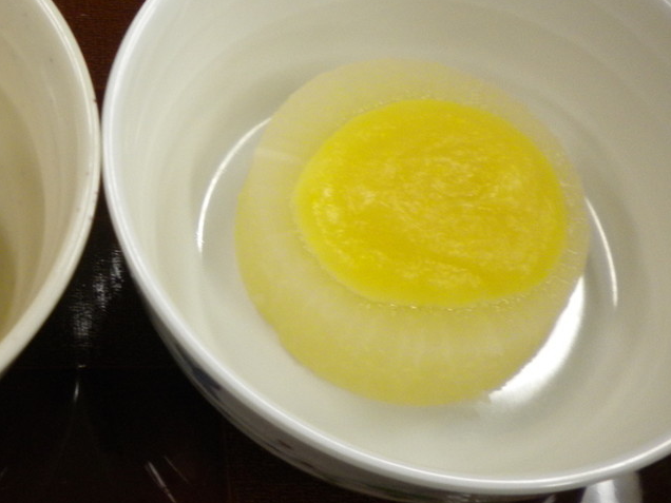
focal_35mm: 66
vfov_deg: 22.3
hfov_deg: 28.2
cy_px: 241
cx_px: 58
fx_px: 1279
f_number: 3.1
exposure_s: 1/53
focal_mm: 6.3
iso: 241
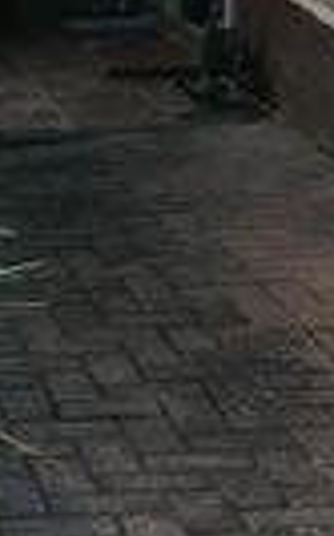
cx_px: 270
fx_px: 2318
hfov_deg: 8.2
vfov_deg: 13.2
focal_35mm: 159
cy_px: 189
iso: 125
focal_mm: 4.7
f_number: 1.7
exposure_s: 1/99.9
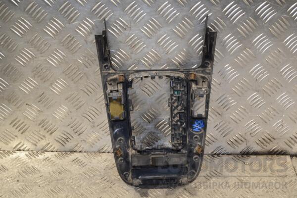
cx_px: 148
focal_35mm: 63
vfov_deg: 21.6
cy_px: 99
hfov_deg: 31.9
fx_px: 520
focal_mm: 42
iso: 450
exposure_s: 1/60
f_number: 5.3
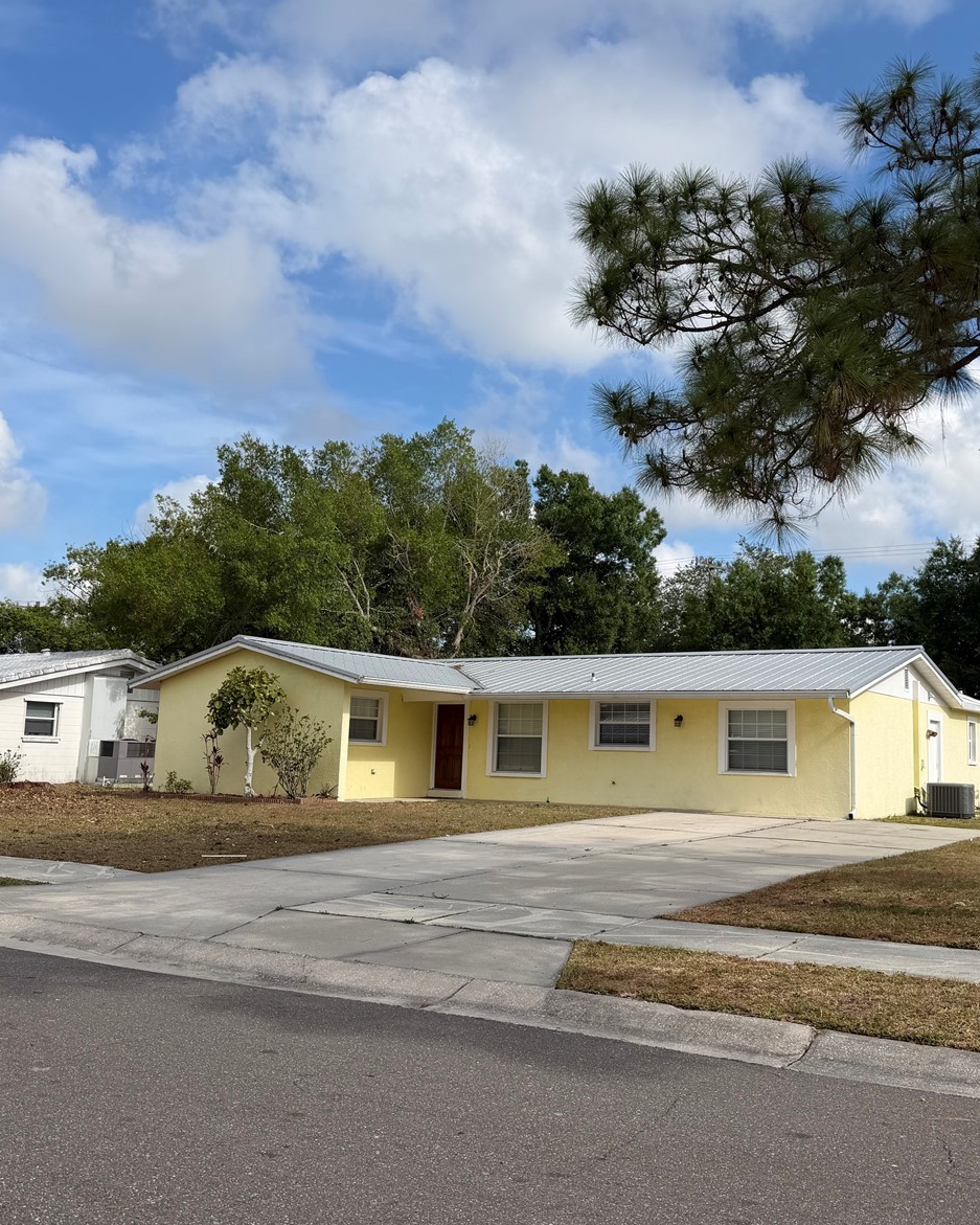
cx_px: 575
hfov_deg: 45.6
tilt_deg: +7.3
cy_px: 610
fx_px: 1160
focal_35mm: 32
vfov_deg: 55.7
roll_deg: -1.2
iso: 80
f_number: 1.78
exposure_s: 1/5319
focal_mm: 6.76
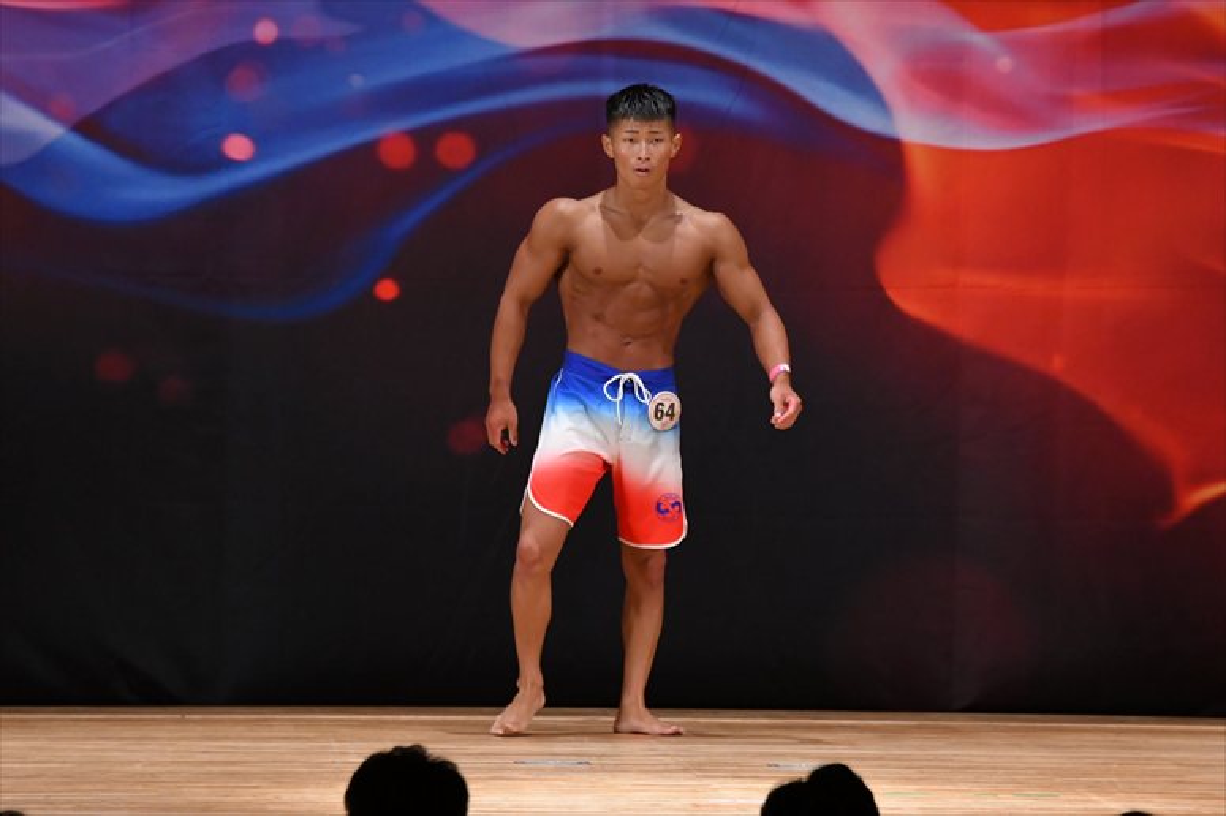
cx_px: 613
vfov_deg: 4.8
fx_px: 9701
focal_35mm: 285
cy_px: 408
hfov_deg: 7.2
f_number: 5.6
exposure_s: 1/400
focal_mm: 190
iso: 3200
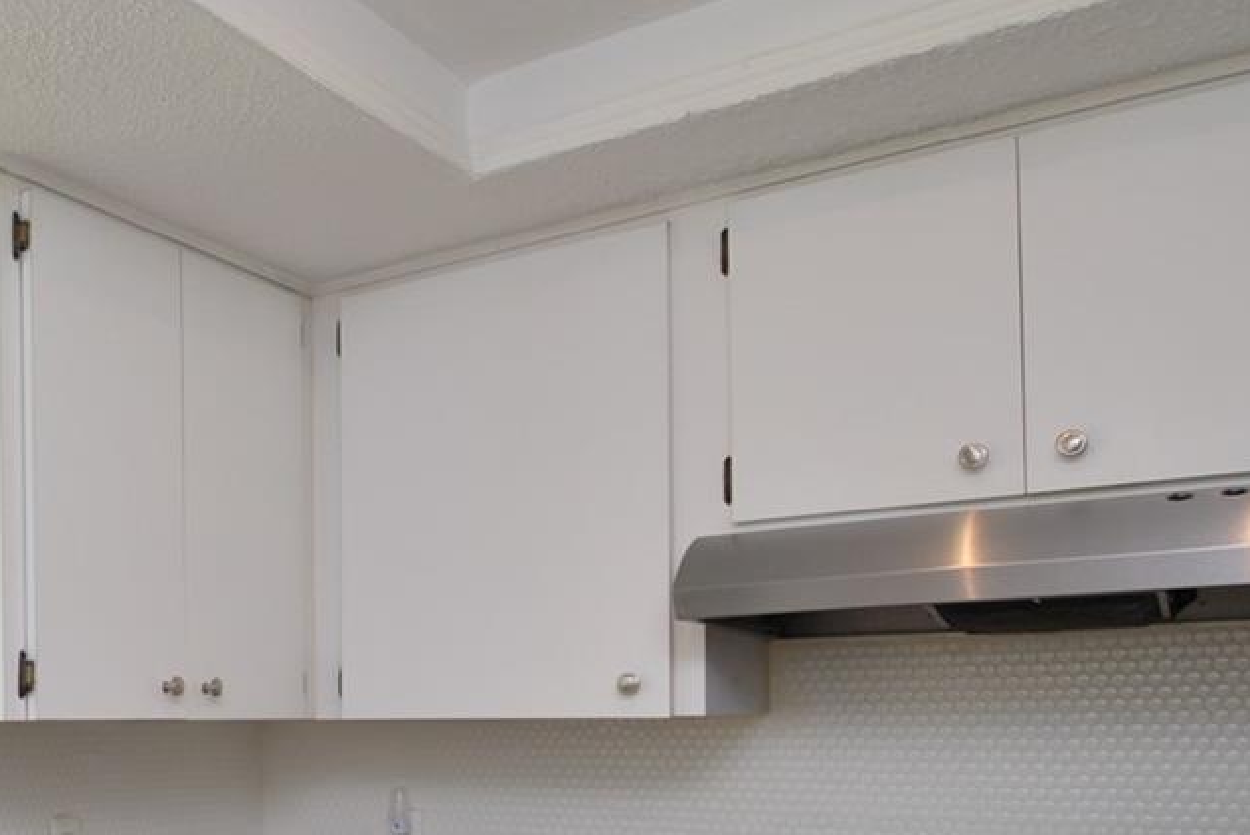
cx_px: -6
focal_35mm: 38
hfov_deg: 43.3
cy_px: 706
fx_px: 1320
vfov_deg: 33.7
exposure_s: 1/60
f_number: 3.5
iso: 100
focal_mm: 10
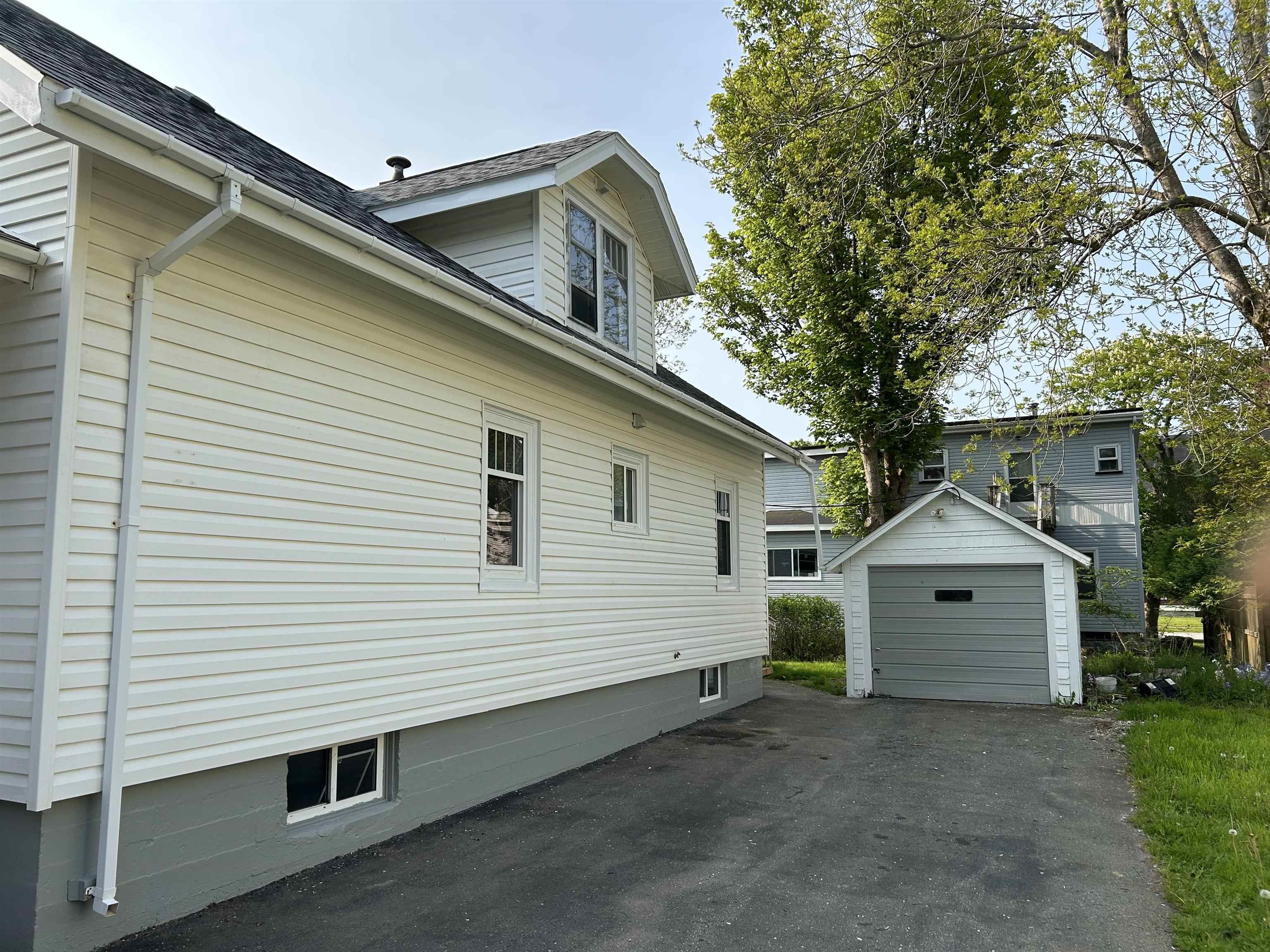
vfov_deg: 53.1
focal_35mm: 26
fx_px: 954
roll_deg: -0.2
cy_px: 476
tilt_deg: +6.7
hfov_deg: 67.3
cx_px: 635
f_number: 1.5
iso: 50
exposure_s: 1/2123
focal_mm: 5.7
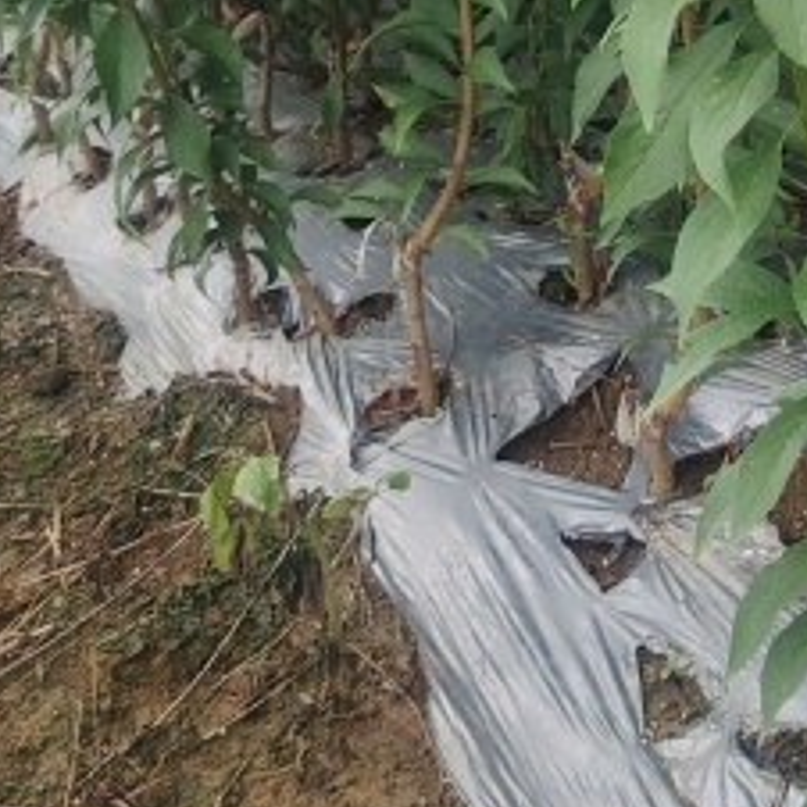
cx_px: 896
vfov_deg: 16.5
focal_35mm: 100
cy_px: -212
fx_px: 2638
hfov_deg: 16.8
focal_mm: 5.25
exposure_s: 1/202
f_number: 1.75
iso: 100
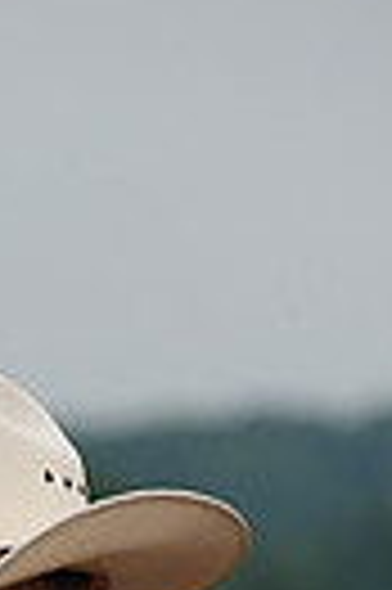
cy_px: 982
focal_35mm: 688
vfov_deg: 3.0
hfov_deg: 2.0
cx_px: 43
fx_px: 11266
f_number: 4
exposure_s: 1/1000
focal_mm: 200
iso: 320
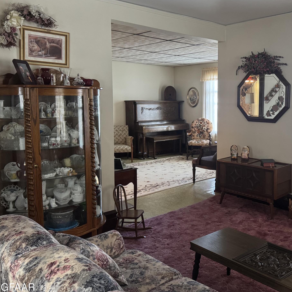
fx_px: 334
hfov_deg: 46.0
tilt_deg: -3.8
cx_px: 208
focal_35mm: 35
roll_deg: +0.2
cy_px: 123
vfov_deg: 47.1
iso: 640
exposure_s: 1/60
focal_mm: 6.76
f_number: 1.78
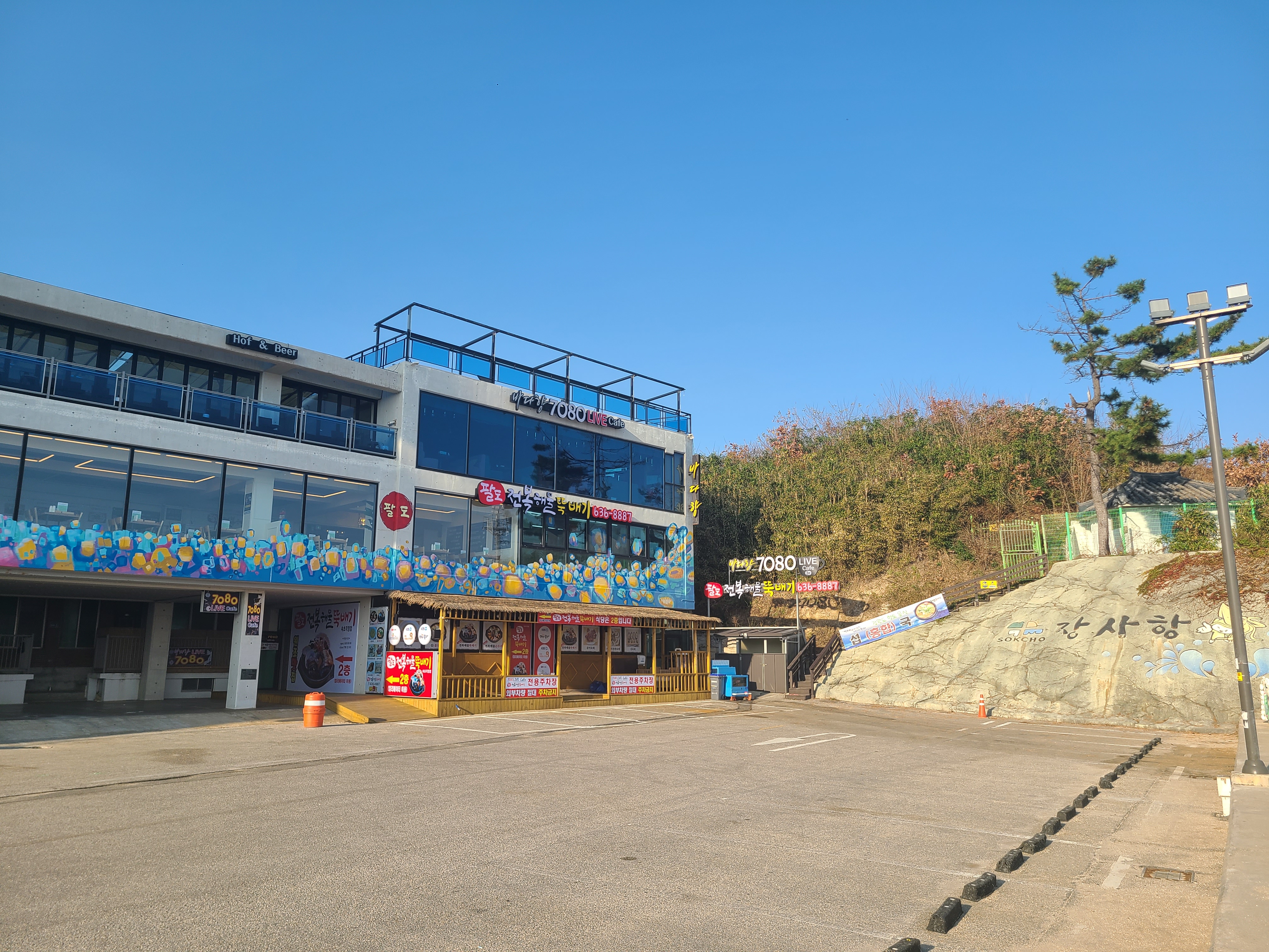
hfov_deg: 67.3
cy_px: 476
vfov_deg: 53.1
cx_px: 634
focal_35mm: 26
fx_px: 953
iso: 40
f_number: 1.8
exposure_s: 1/1480
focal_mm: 5.4
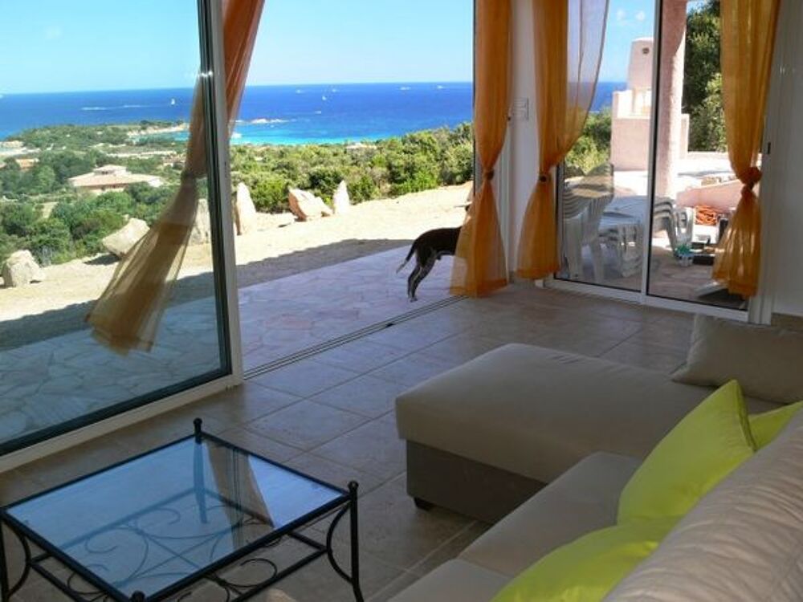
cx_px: 402
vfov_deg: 40.7
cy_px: 301
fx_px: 812
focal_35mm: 35
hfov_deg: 52.6
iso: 80
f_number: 4
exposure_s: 1/60
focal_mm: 7.4
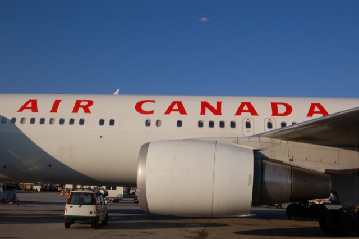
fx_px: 388
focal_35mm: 39
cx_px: 180
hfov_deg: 49.6
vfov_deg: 34.1
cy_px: 120
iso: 200
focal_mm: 26
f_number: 25
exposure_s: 1/30
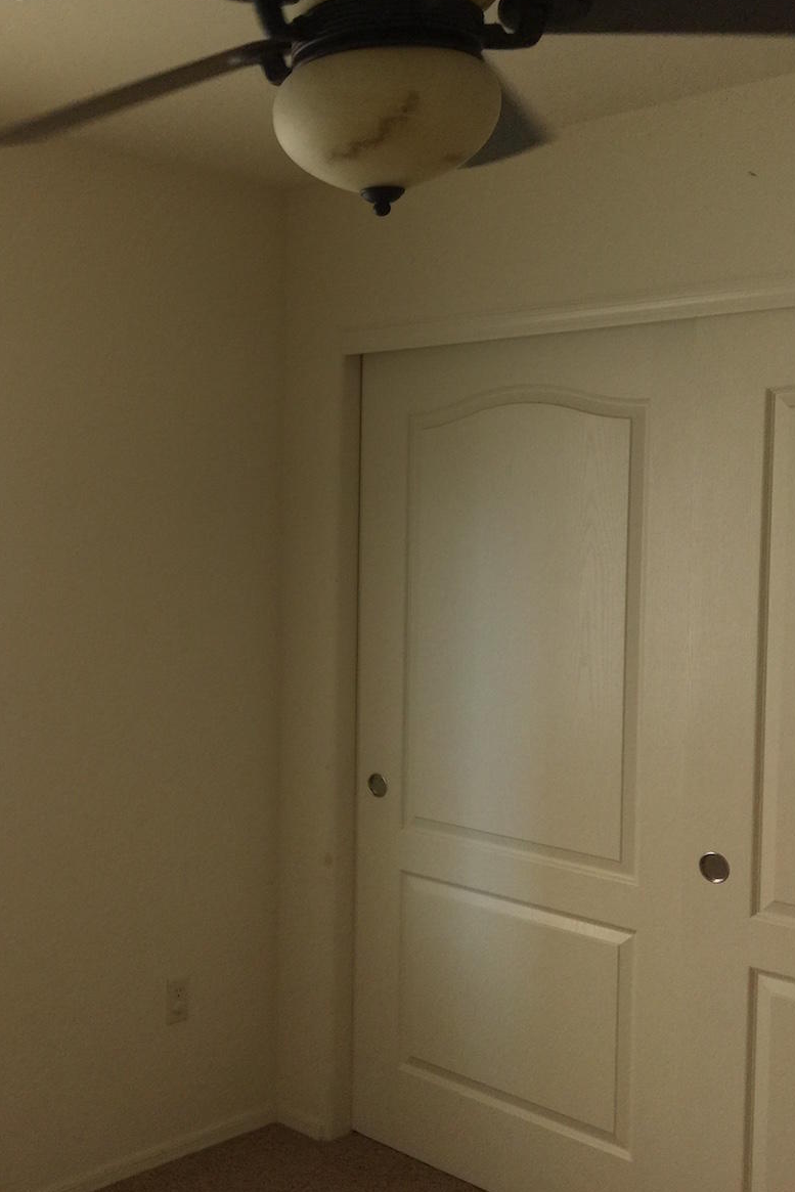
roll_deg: -0.8
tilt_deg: -3.5
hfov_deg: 31.4
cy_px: 592
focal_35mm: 41
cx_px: 104
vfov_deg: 47.4
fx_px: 1358
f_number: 2.2
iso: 32
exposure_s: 1/30
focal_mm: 4.15
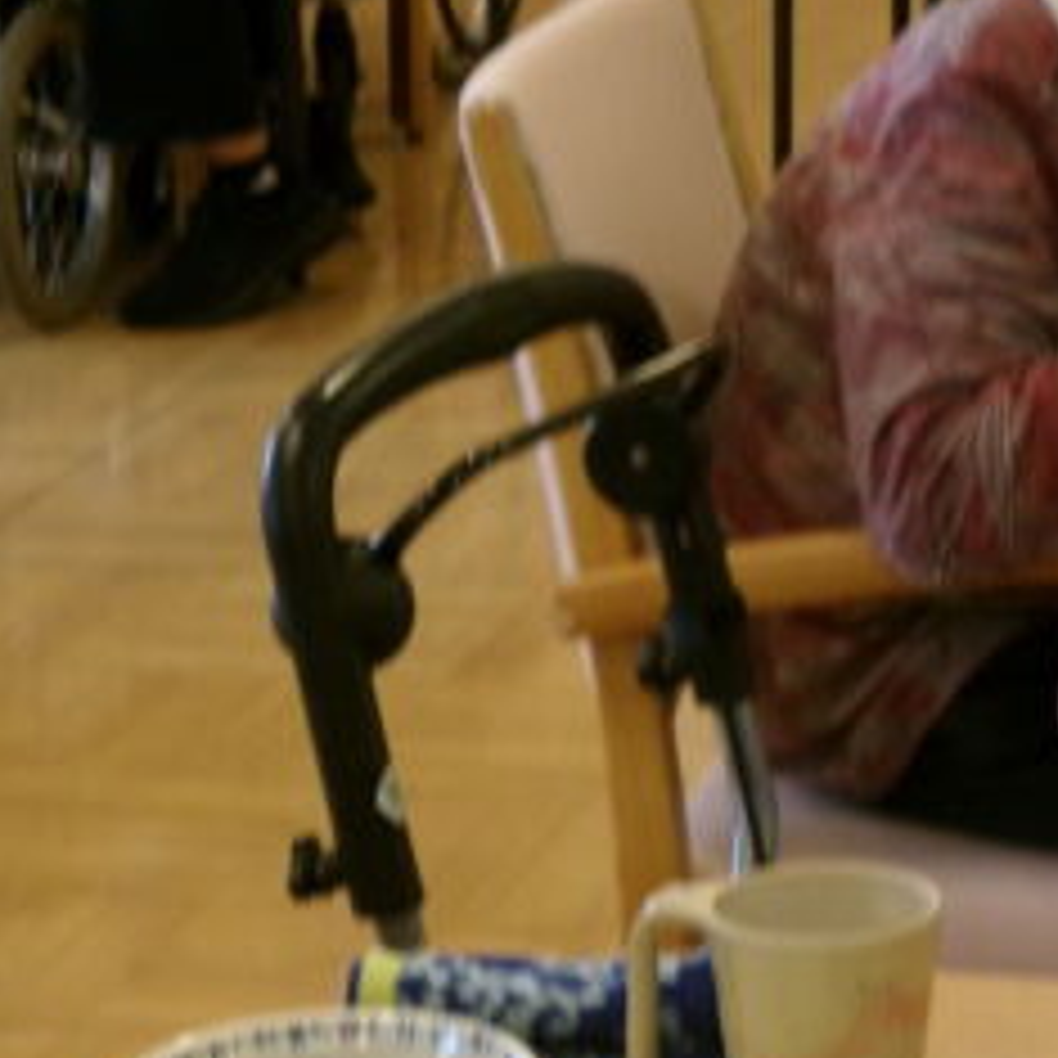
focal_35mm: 176
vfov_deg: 9.9
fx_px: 6086
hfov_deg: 9.8
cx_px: -99
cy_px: 950
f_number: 5.4
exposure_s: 1/34
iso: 320
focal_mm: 14
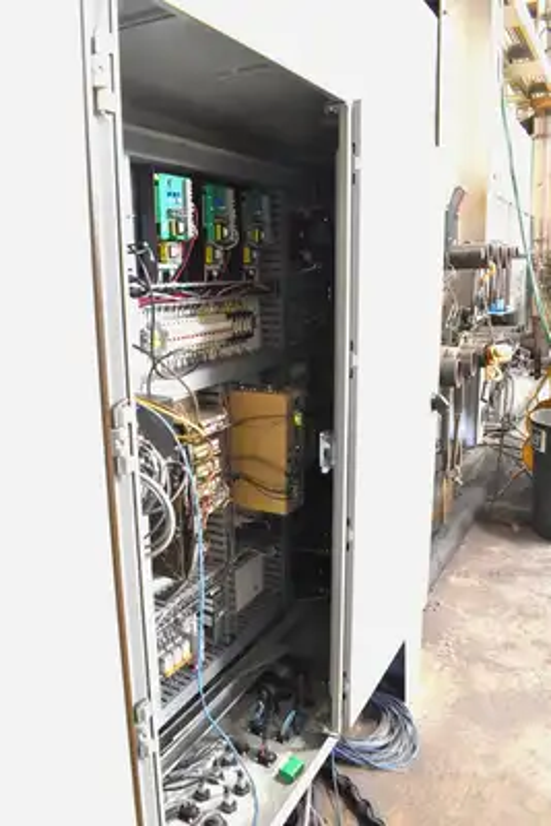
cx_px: 276
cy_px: 413
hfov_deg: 48.0
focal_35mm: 27
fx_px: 619
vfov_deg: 67.4
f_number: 10
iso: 3200
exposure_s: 1/30
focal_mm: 18
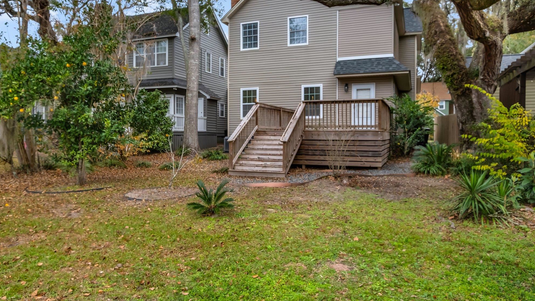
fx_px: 369
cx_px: 259
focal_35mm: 26
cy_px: 128
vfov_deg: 44.3
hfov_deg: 71.9
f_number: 8
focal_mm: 15.9
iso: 400
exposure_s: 1/210
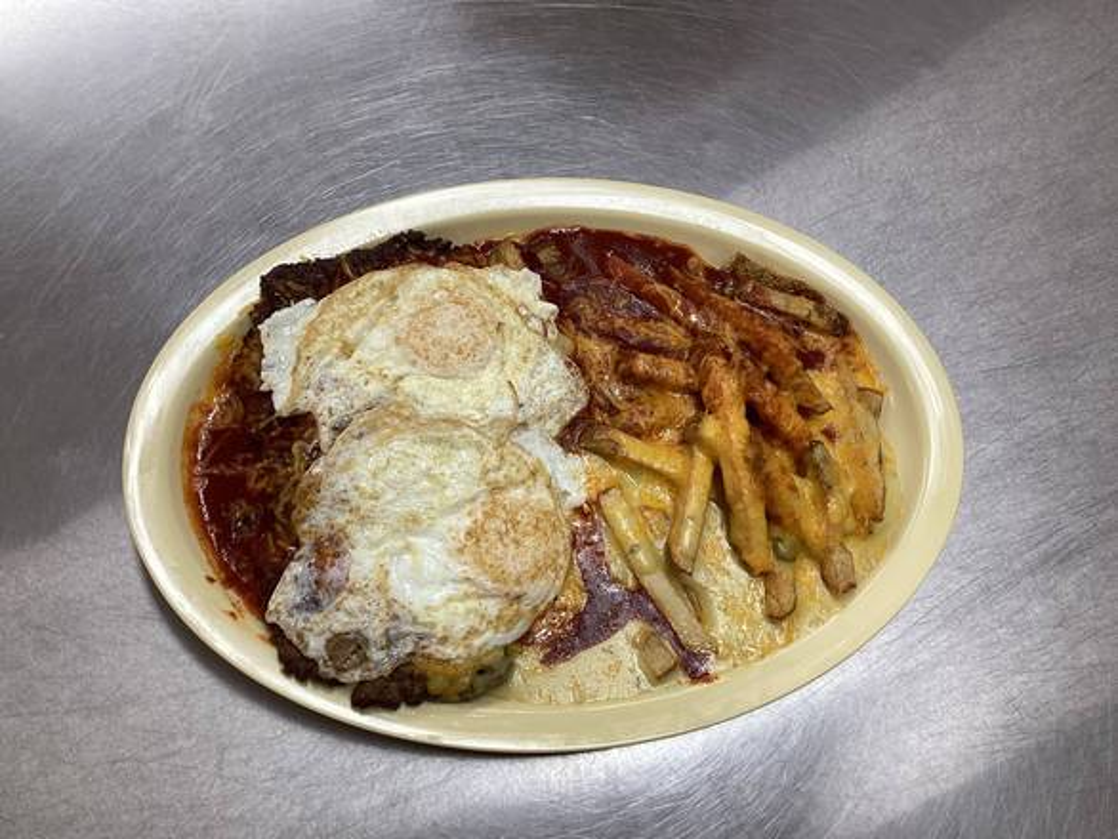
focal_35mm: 31
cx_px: 559
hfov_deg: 58.3
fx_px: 1002
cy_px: 420
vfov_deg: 45.5
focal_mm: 3.3
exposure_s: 1/60
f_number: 2.4
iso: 50
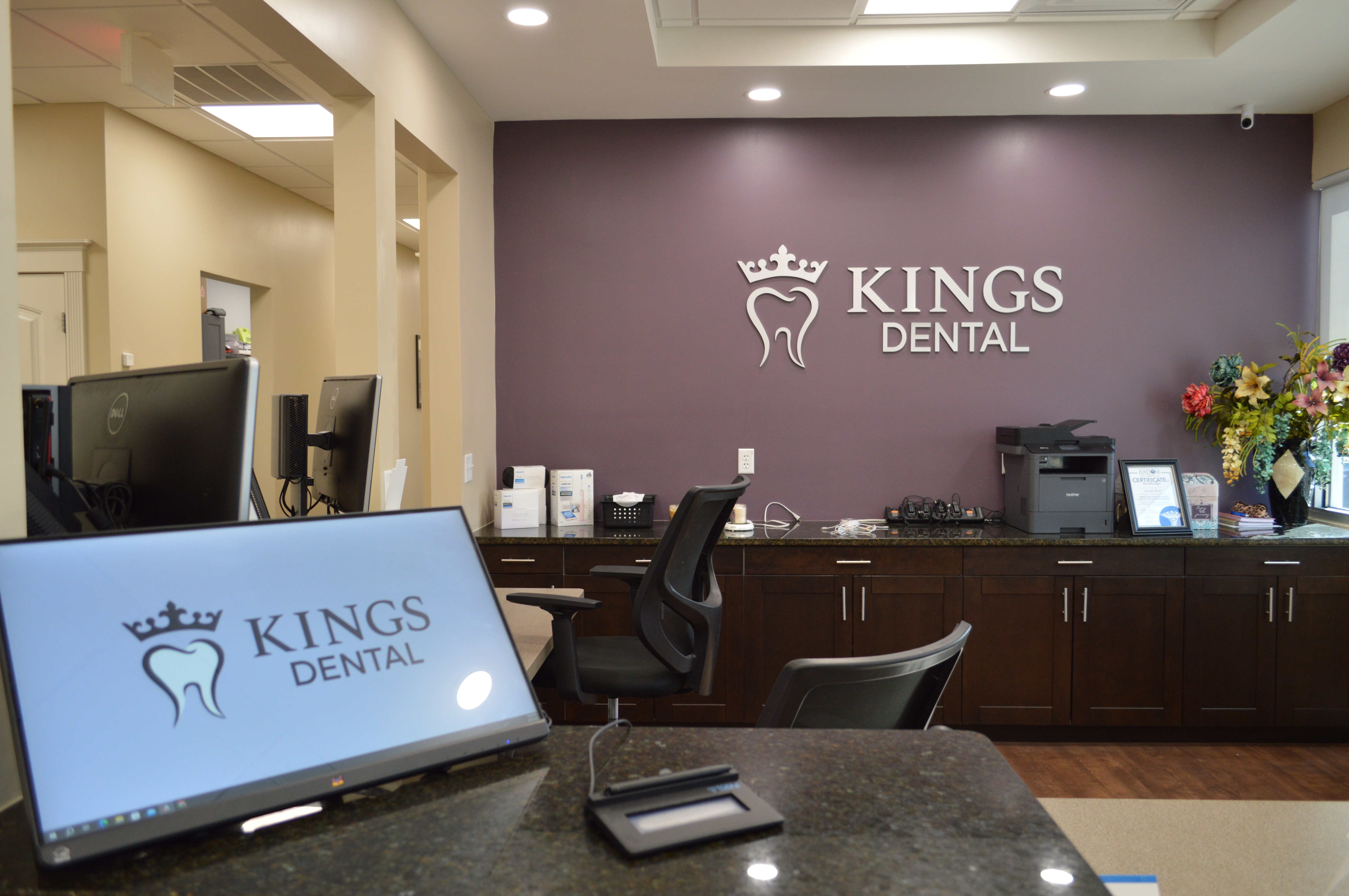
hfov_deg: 67.4
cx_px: 674
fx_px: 1011
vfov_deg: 47.8
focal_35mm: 27
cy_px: 448
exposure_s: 1/60
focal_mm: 18
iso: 400
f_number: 4
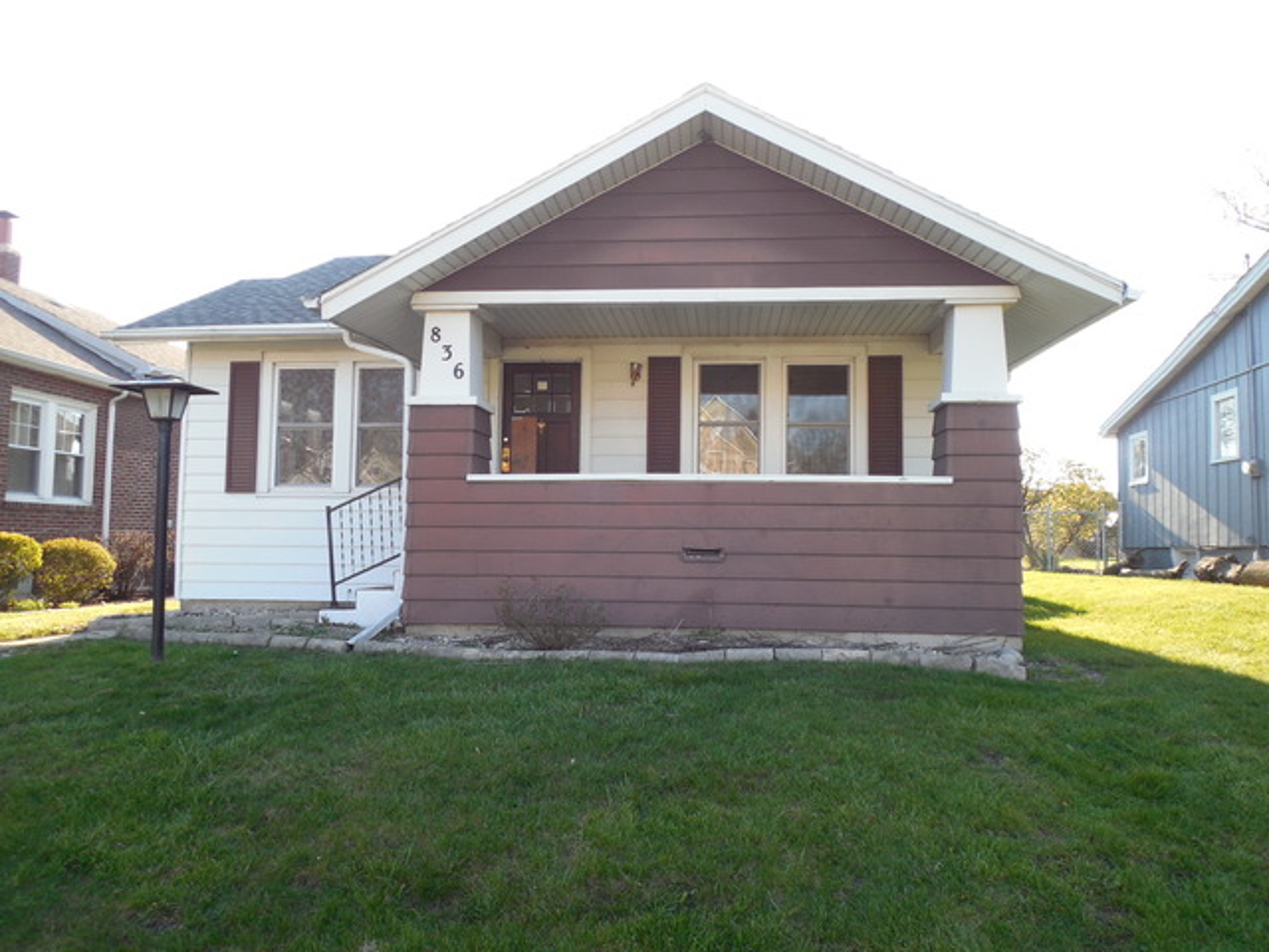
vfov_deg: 54.9
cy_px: 476
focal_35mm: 25
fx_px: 916
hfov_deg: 69.4
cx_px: 634
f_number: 3.3
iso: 125
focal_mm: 4.5
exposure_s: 1/200
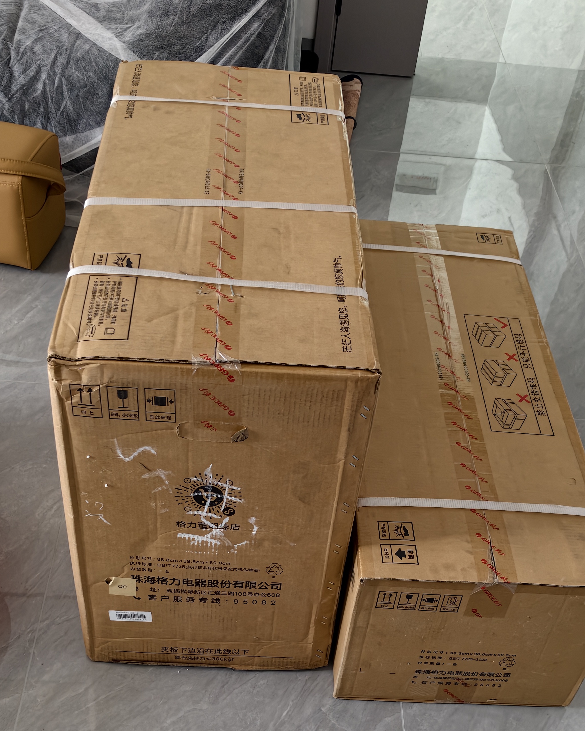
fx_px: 909
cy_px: 531
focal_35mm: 42
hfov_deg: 35.7
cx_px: 270
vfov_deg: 42.7
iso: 397
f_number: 1.88
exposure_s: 1/100
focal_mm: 5.56
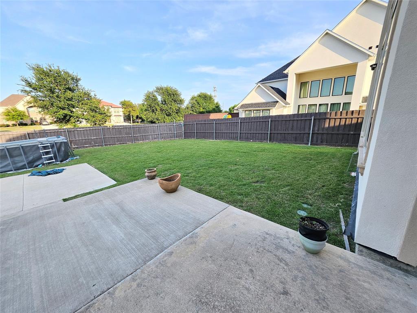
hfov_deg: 106.2
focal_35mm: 13
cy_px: 156
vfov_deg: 89.9
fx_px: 157
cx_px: 208
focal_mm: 1.74
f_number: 2.2
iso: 40
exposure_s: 1/268
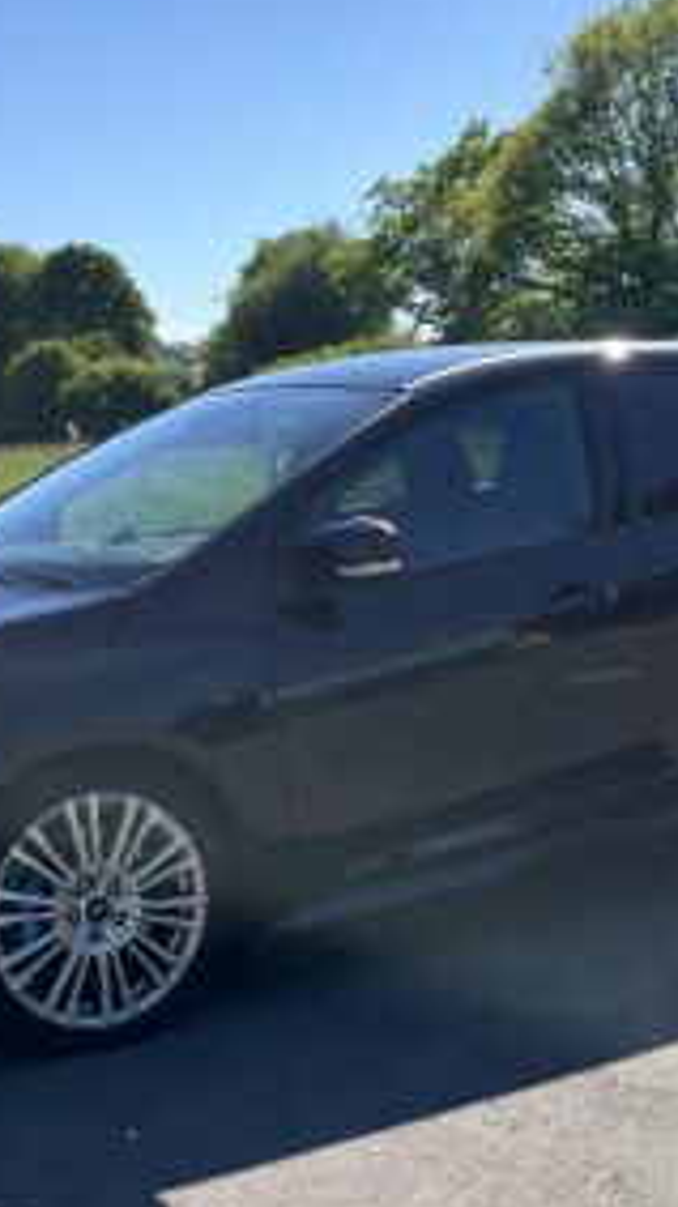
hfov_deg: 20.0
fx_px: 1919
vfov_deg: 34.8
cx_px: 397
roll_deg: +4.6
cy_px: 721
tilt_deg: -3.2
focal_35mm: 60
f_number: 1.6
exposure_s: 1/2755
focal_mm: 5.1
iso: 50
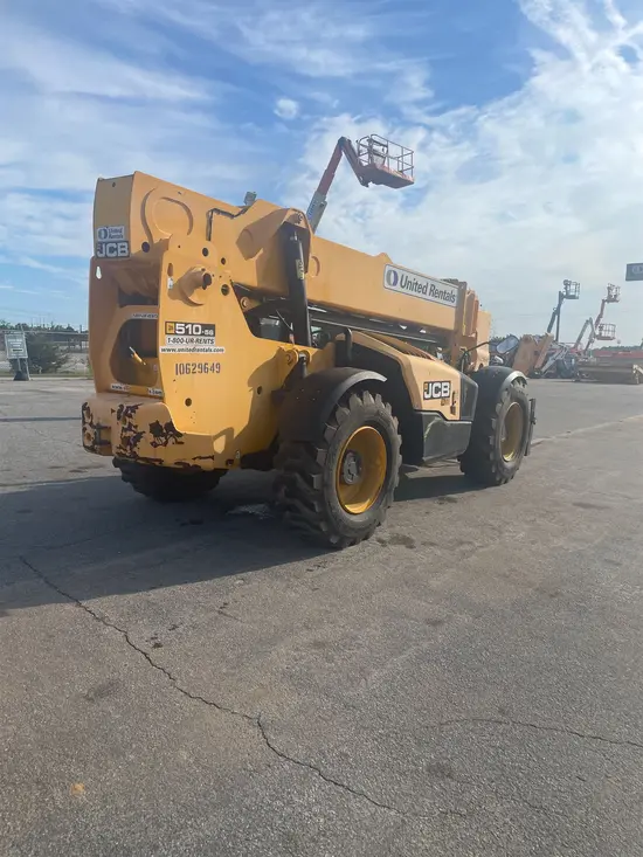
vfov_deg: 67.3
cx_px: 322
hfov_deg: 53.1
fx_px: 644
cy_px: 428
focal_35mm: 26
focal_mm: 4.2
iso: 32
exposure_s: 1/3509
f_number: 1.6
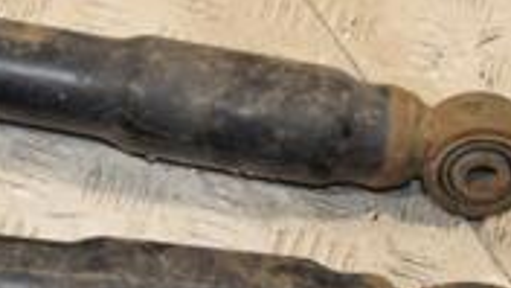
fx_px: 1528
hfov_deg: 17.4
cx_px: -215
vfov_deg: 10.7
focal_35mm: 113
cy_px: 111
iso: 800
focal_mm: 21
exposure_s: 1/200
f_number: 9
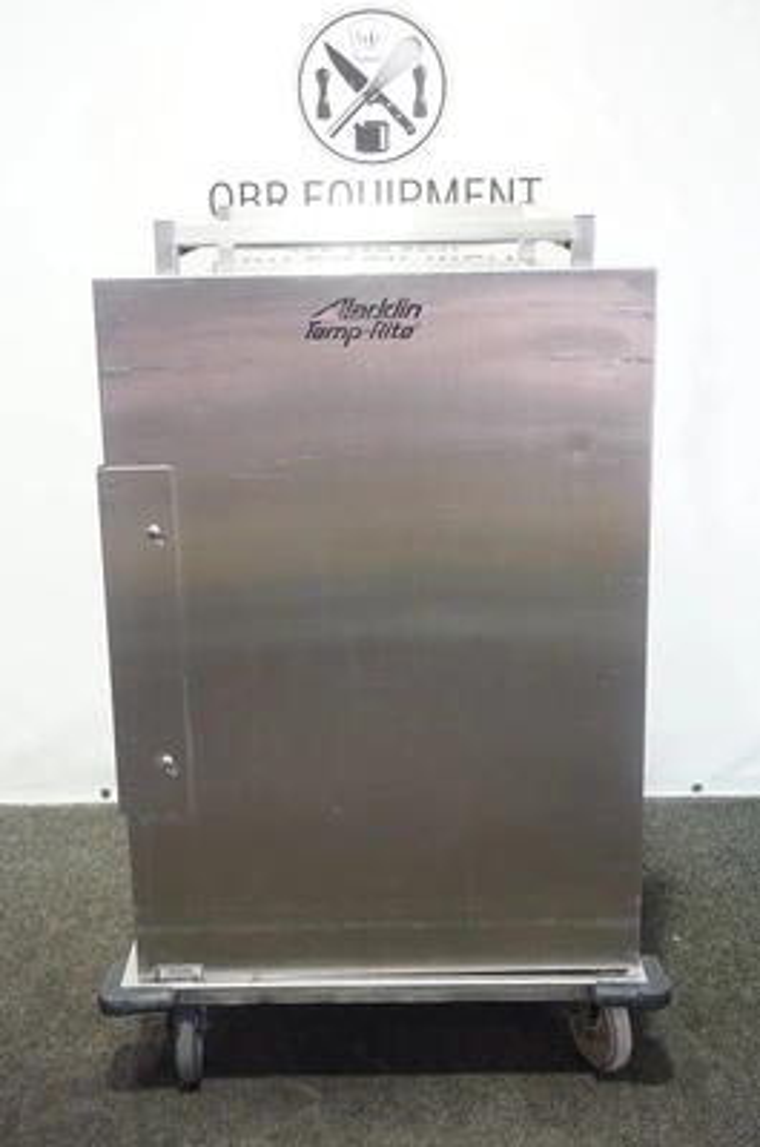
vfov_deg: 43.7
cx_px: 380
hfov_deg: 29.7
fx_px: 1431
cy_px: 574
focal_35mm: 45
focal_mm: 30
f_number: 5
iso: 800
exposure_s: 1/15
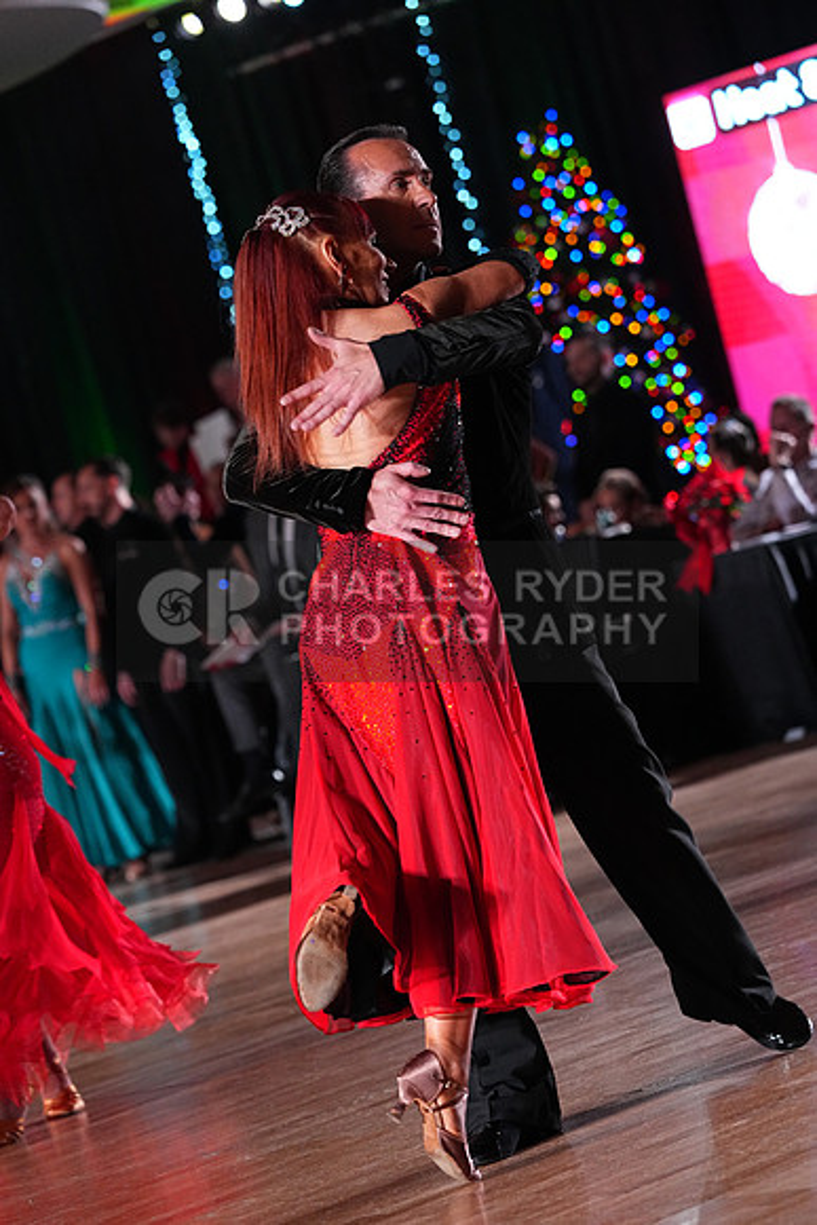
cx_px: 408
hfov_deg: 9.3
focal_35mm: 148
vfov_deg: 13.9
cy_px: 612
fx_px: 5035
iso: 6400
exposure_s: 1/400
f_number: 4.5
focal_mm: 148
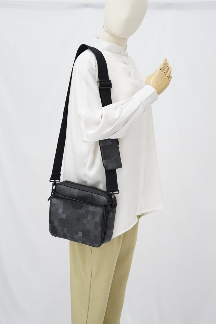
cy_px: 162
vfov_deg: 39.6
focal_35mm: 50
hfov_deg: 27.0
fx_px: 450
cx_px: 108
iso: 640
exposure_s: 1/10
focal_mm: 50
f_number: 6.3
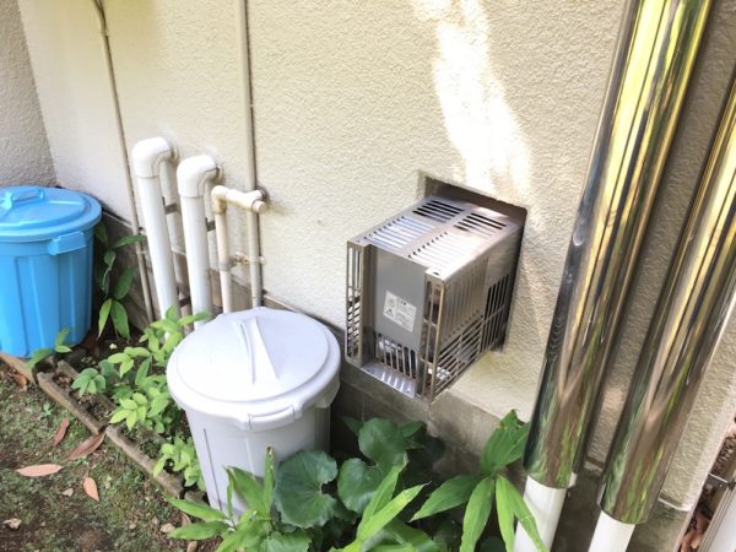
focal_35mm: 29
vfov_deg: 48.2
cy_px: 276
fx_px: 617
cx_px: 368
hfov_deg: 61.7
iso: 40
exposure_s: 1/120
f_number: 2.2
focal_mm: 4.15
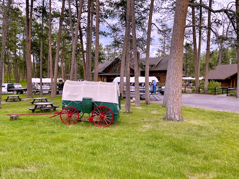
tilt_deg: -4.6
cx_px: 120
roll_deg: +1.3
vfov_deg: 53.1
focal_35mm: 26
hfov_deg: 67.3
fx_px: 180
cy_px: 90
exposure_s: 1/635
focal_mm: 5.1
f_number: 1.6
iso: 32
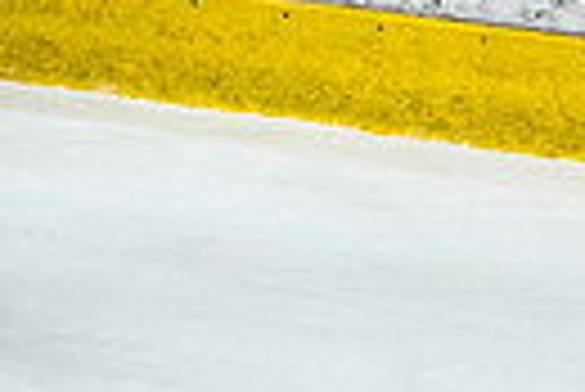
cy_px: -468
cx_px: -301
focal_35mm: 605
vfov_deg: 2.3
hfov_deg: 3.4
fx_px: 9842
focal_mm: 98
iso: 2000
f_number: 3.2
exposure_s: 1/640
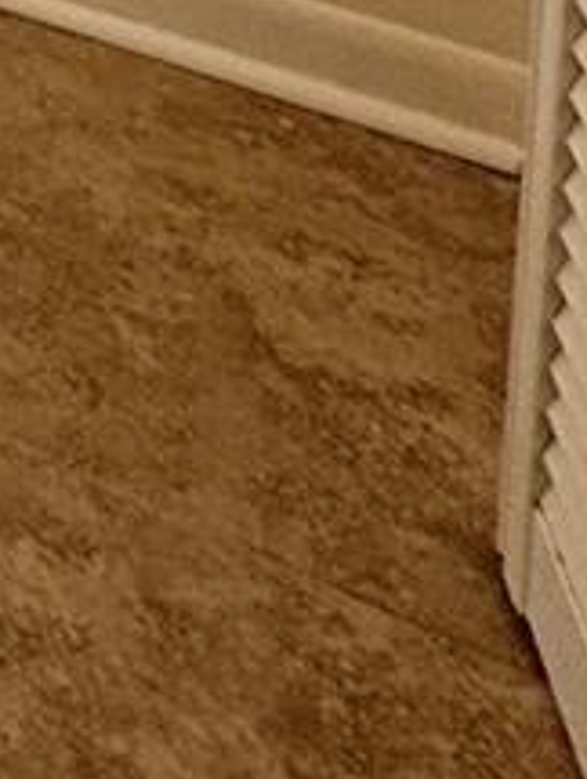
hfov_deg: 12.3
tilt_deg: -5.5
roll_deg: +2.1
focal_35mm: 78
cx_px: -1018
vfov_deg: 15.8
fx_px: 1758
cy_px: -986
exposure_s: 1/120
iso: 50
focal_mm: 2.22
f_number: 2.2
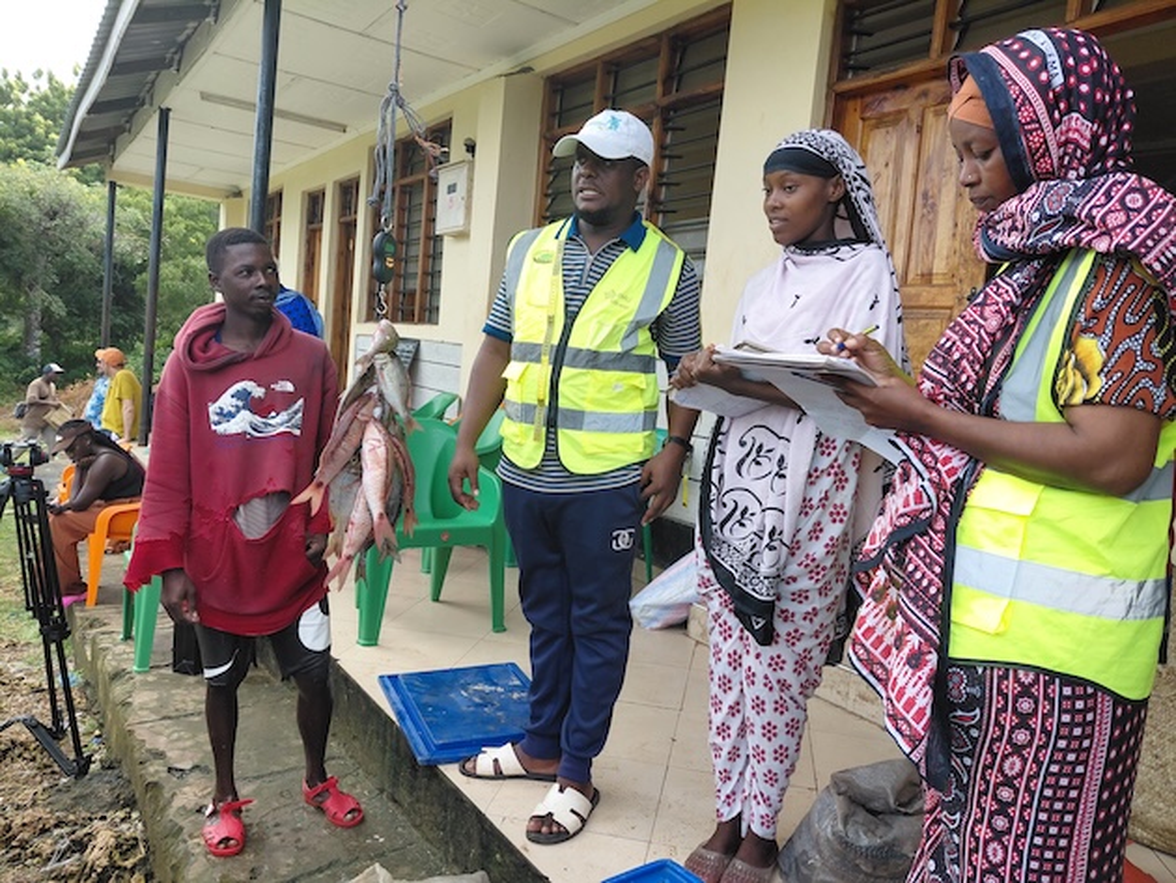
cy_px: 442
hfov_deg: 69.4
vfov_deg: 54.9
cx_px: 588
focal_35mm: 25
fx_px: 850
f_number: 1.8
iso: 50
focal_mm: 4.69
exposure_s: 1/301
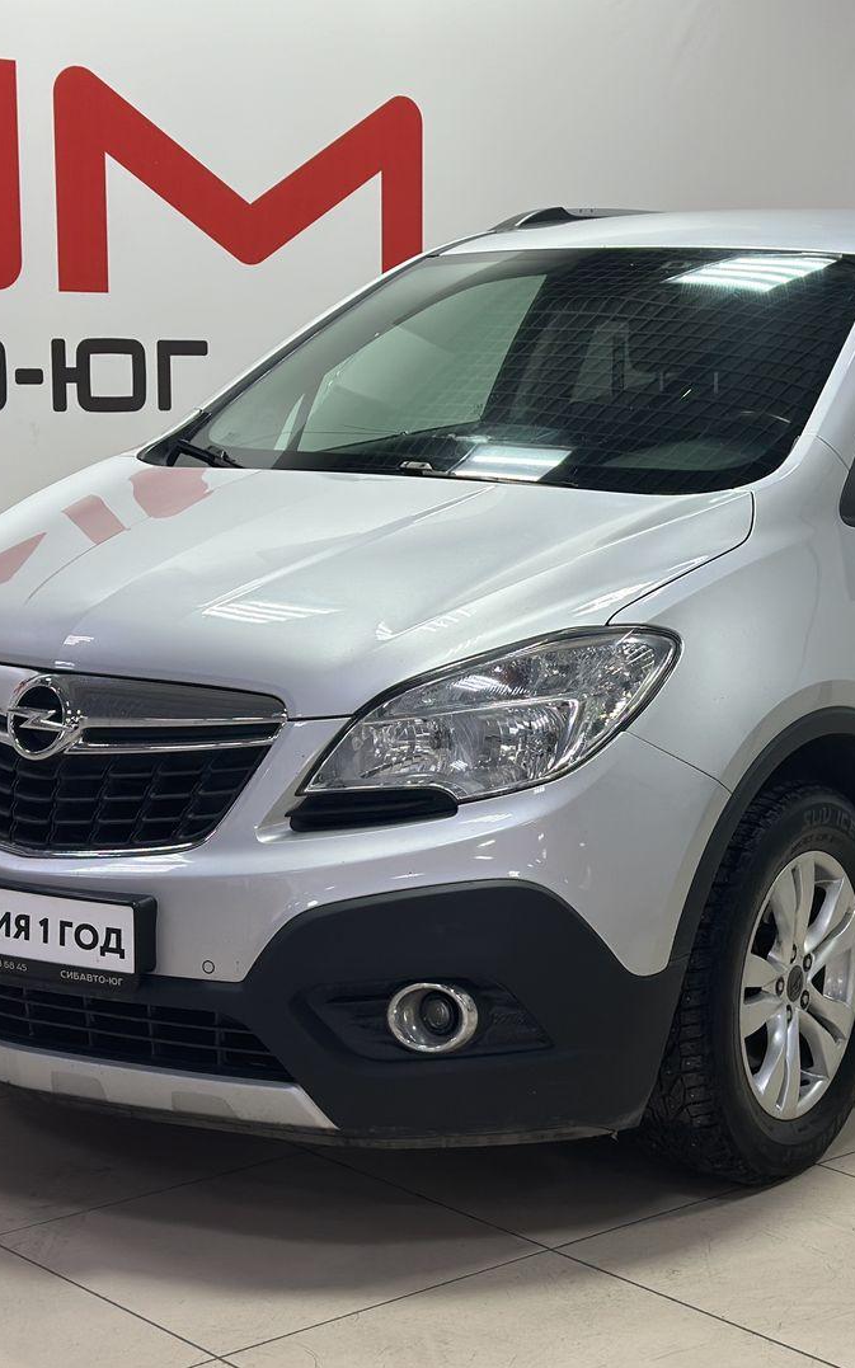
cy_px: 683
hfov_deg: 19.1
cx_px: 578
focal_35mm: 68
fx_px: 2536
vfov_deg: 30.2
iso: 64
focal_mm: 6.86
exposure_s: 1/100
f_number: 1.78
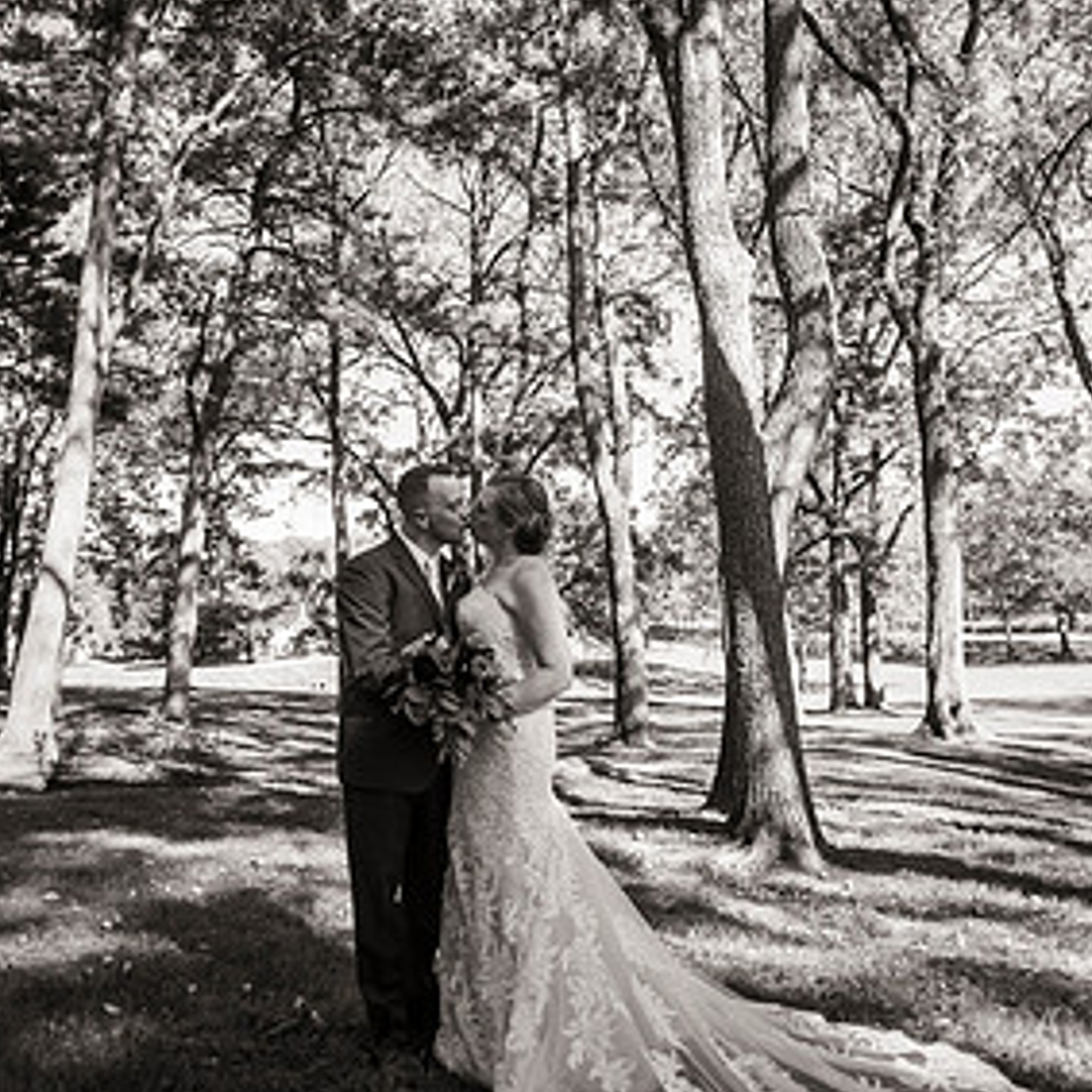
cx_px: 540
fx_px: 964
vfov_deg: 58.7
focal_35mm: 27
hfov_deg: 59.1
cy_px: 448
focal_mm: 20
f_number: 2.8
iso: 400
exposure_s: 1/800
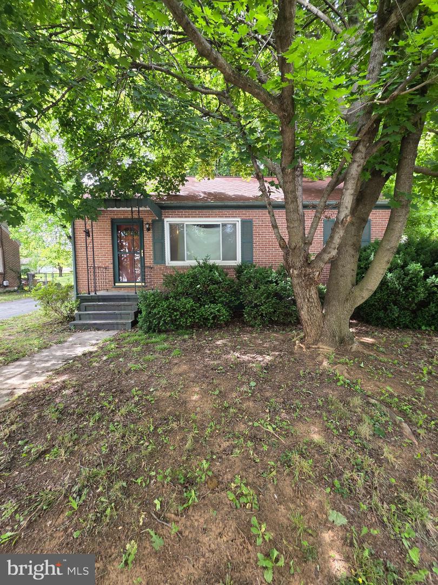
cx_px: 219
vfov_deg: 106.2
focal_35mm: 13
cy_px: 292
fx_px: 219
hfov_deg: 89.9
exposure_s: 1/120
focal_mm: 2.2
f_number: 1.9
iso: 64
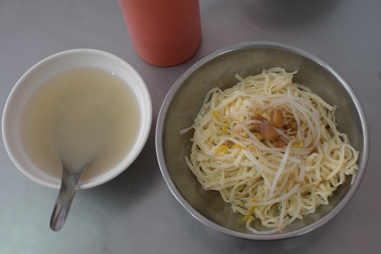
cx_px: 190
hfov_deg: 38.9
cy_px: 127
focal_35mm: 51
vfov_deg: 26.5
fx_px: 540
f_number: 5
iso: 2000
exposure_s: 1/80
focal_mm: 34
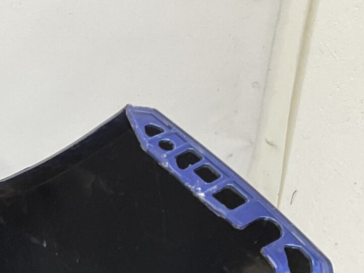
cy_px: 398
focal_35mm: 103
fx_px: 1083
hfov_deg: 16.5
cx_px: -250
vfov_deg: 13.6
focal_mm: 3
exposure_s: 1/100
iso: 32
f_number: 1.8
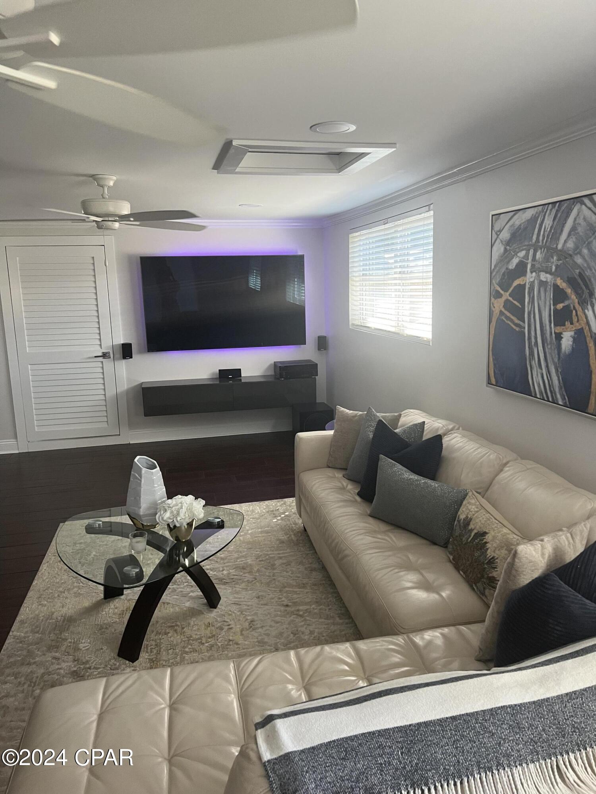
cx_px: 298
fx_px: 597
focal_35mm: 26
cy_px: 397
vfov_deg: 67.3
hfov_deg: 53.1
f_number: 1.5
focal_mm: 5.7
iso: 125
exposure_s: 1/87
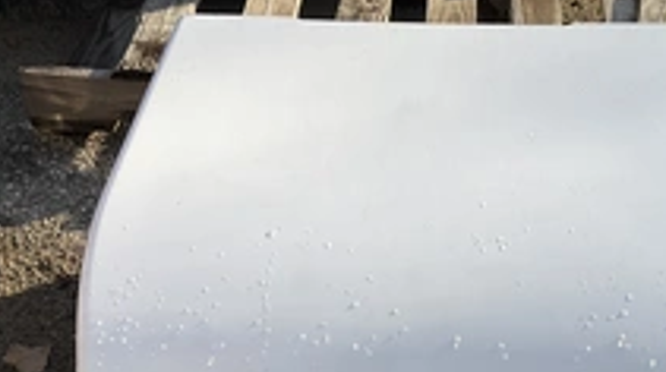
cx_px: 410
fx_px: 1058
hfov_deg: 34.8
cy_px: 315
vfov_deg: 19.7
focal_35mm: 60
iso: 25
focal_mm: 3
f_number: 1.8
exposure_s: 1/568
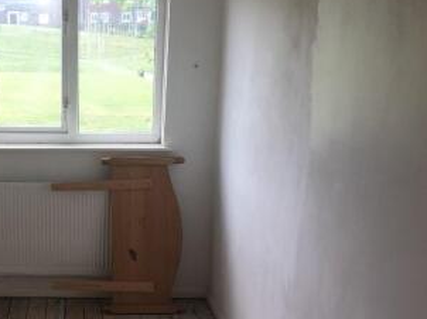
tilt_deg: -13.4
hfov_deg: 32.4
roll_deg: +1.4
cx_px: 30
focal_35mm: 56
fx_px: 690
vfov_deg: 26.0
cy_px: 198
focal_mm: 4.15
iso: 25
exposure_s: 1/100
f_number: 2.2
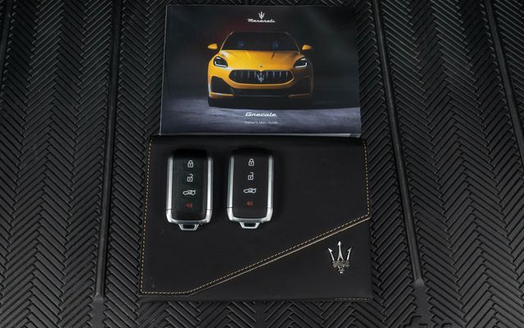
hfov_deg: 46.2
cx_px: 262
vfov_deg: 29.9
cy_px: 163
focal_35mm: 43
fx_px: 614
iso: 800
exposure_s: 1/40
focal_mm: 28
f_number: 4.5
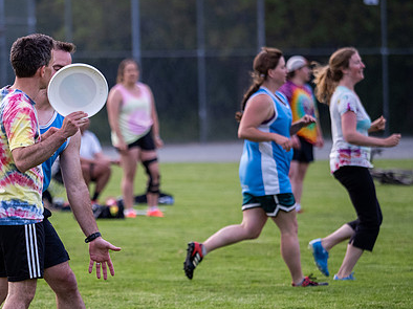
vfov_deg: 3.4
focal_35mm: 442
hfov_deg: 4.5
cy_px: 196
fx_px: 5270
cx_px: 118
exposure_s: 1/800
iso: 800
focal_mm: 150
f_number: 2.8
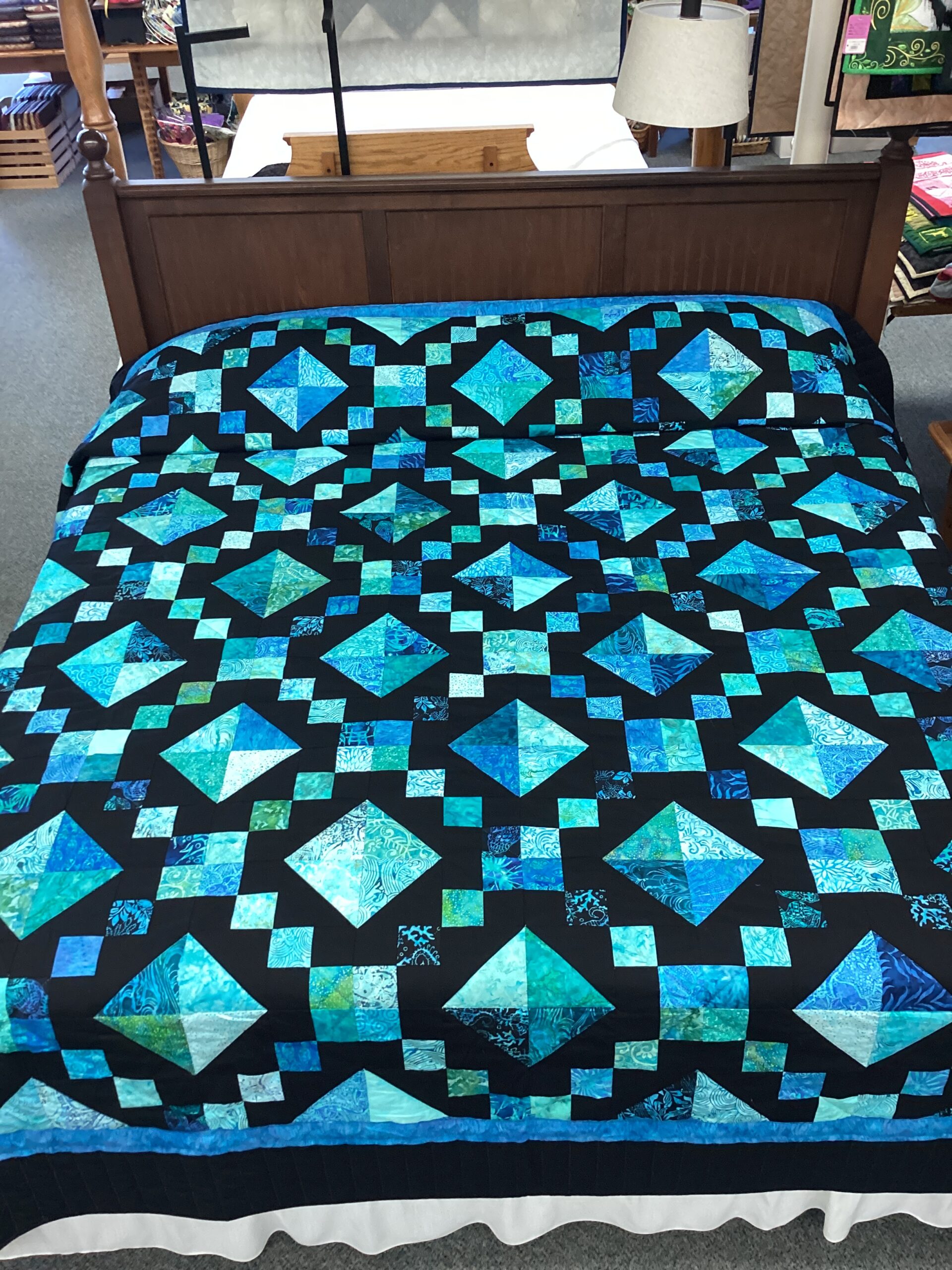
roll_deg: +0.8
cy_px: 635
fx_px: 1137
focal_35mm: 31
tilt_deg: -39.7
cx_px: 476
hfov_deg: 45.4
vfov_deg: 58.4
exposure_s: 1/50
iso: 200
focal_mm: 3.3
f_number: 2.4
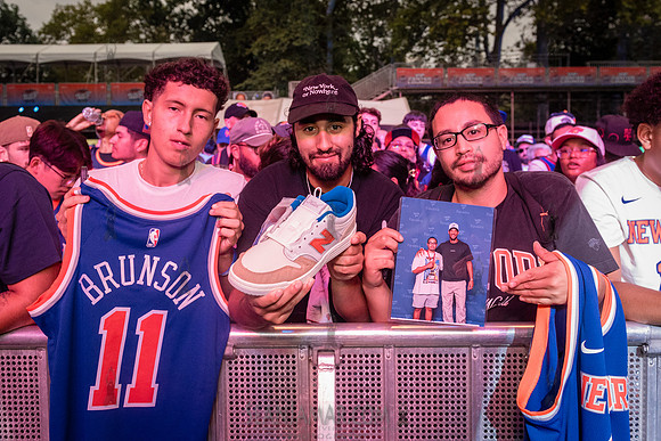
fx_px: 593
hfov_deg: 58.3
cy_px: 177
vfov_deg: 40.7
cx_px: 337
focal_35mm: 32
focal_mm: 27
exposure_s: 1/250
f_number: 4
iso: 5000
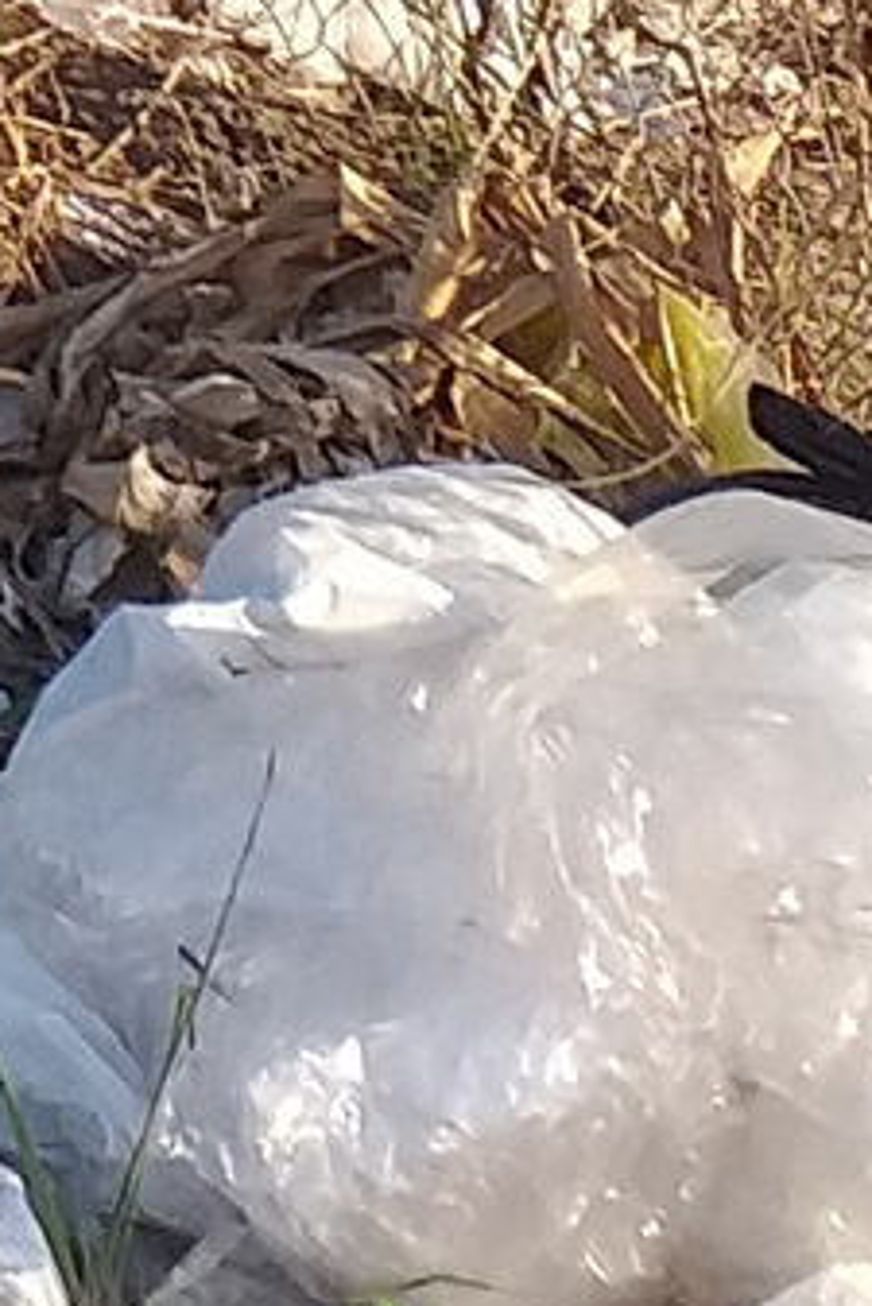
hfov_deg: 5.9
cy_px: -1843
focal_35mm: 214
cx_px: -1934
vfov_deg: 8.7
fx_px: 7767
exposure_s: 1/584
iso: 40
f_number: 1.9
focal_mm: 3.6
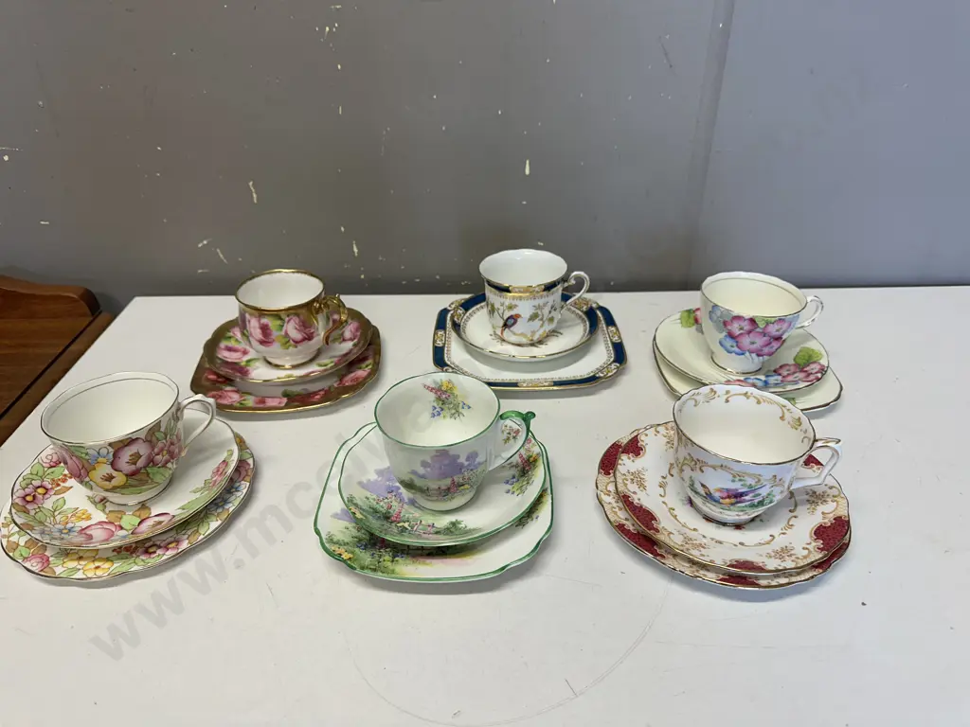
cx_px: 485
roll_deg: +0.3
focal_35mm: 24
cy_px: 364
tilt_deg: -32.1
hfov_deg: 71.6
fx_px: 673
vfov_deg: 56.8
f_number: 1.78
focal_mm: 6.86
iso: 80
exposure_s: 1/100
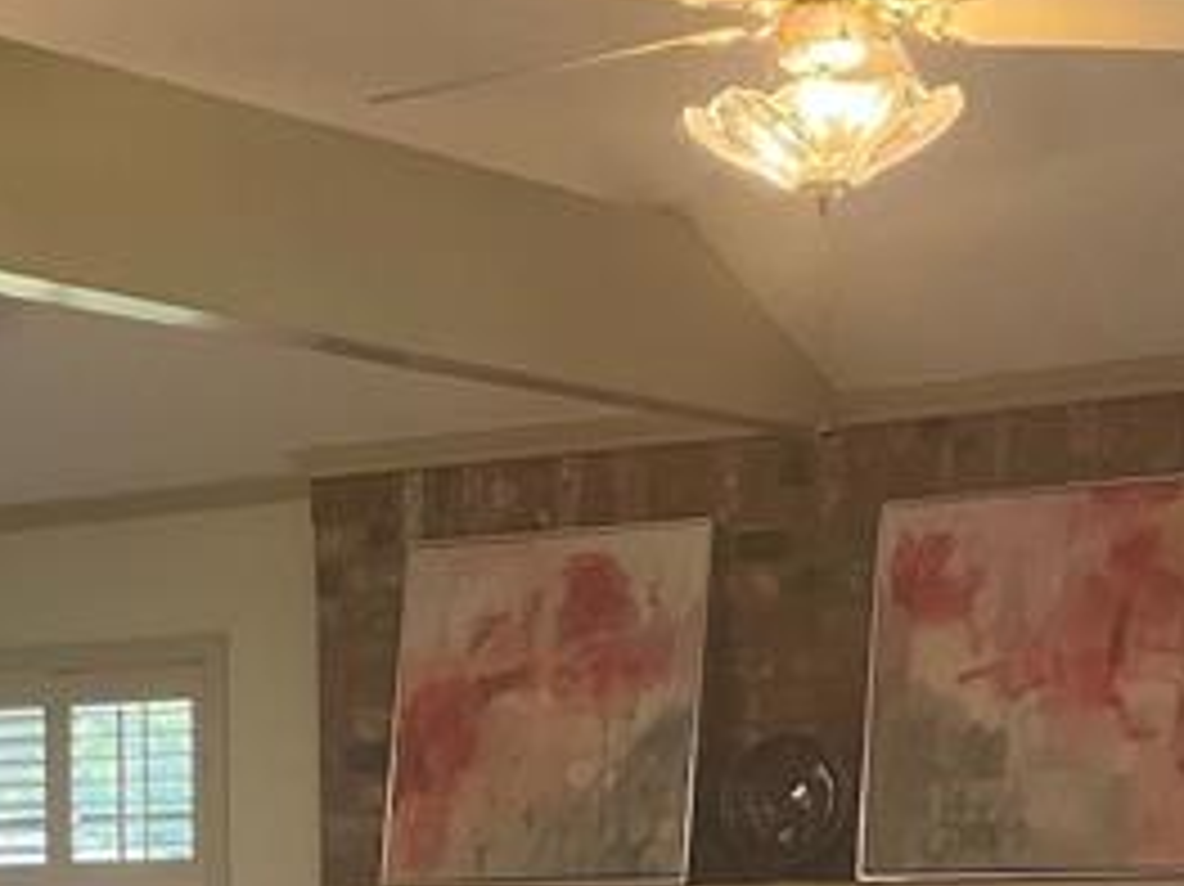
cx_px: 203
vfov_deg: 12.9
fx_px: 3863
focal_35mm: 113
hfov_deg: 17.3
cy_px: 935
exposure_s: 1/60
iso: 64
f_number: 1.8
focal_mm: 3
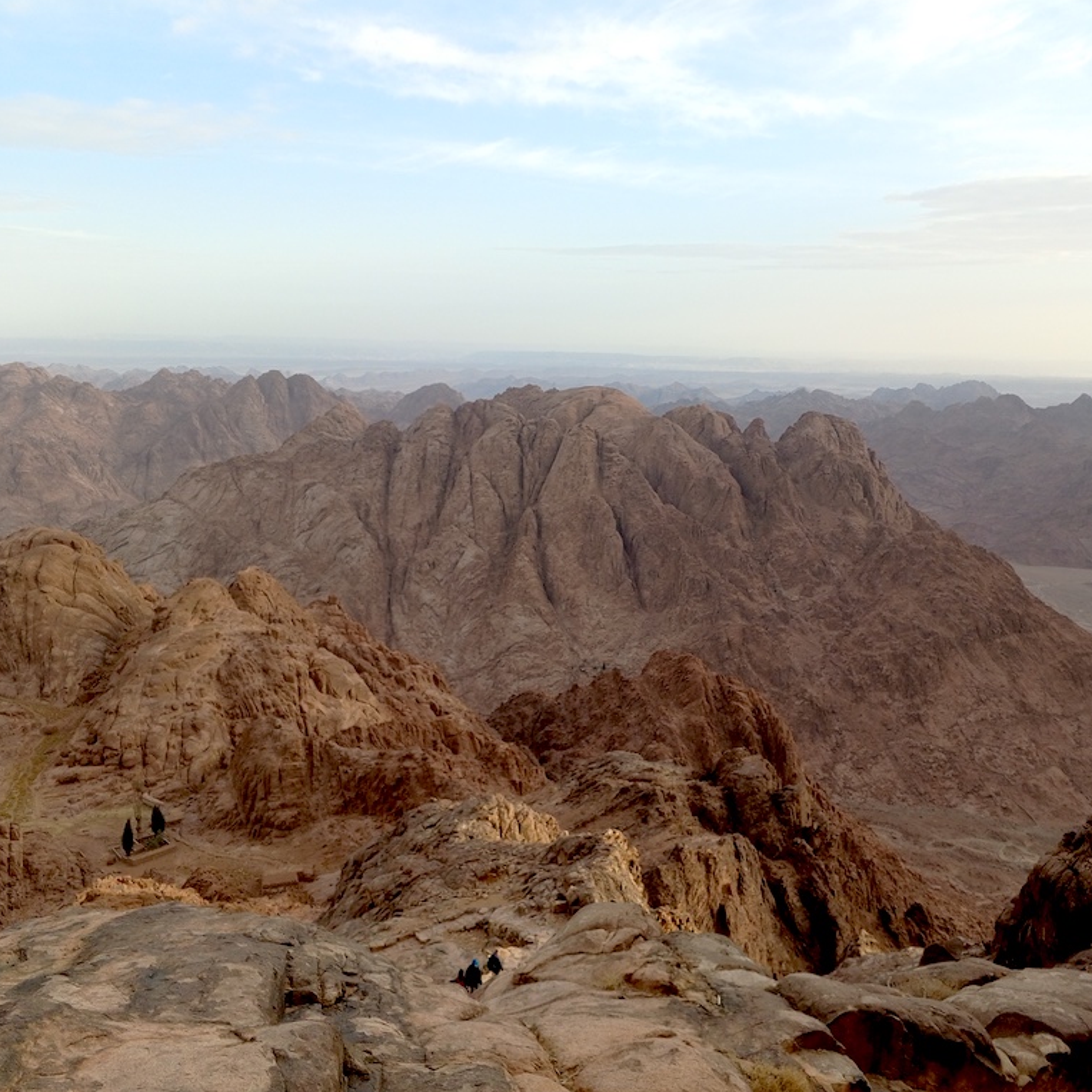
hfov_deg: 50.9
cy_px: 545
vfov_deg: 51.1
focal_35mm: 32
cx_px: 633
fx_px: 1142
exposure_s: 1/231
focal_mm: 4.09
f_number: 1.6
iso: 58
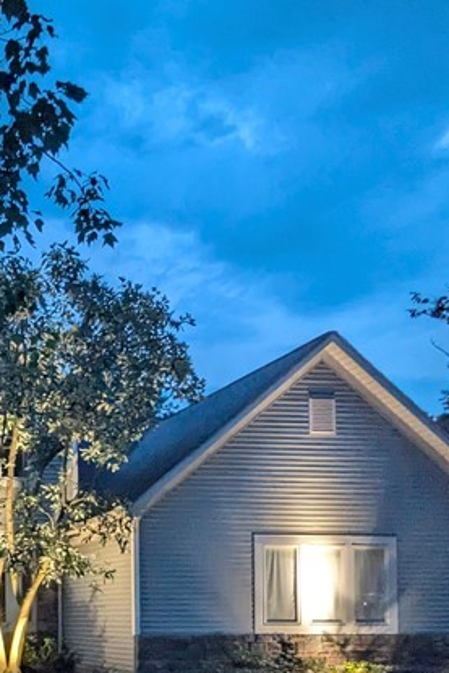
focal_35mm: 41
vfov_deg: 43.7
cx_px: -142
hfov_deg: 27.1
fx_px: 766
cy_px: 594
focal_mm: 2.35
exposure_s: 1/24
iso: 580
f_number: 2.2
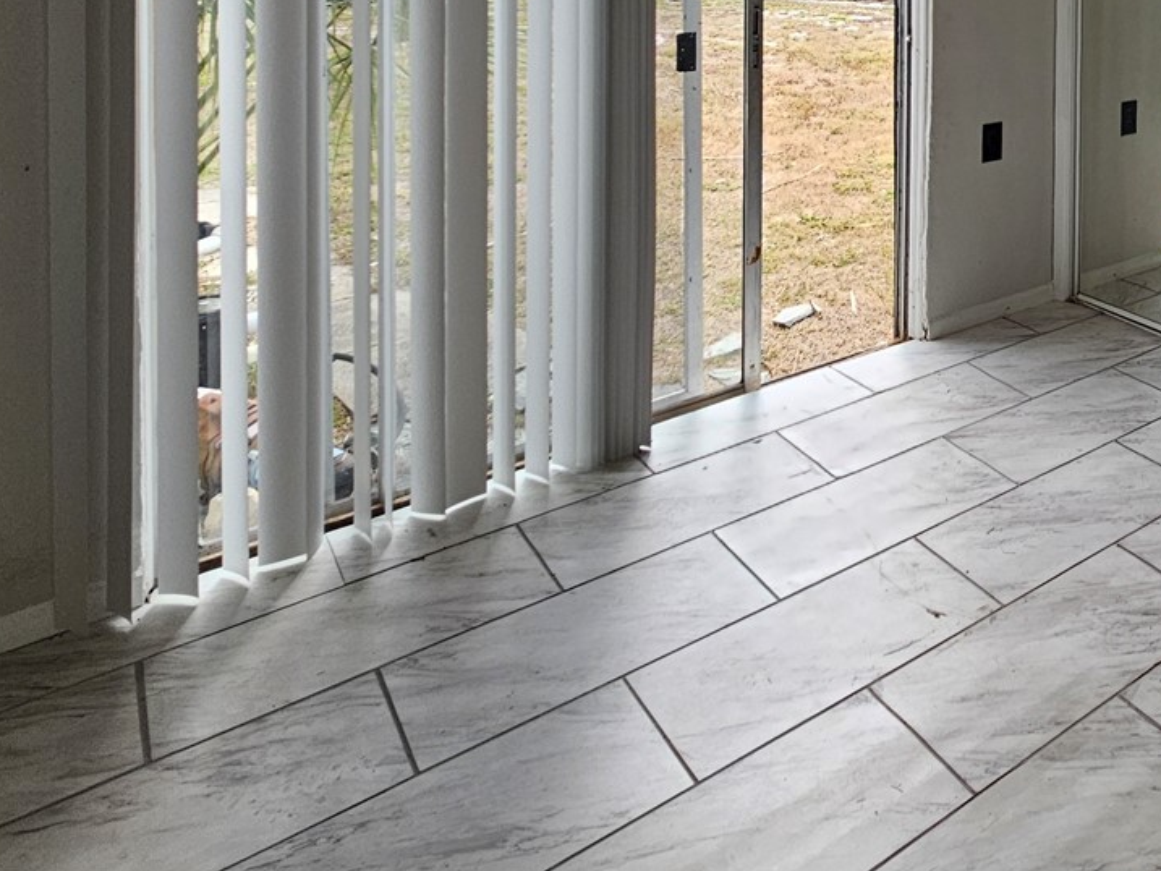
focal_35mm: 29
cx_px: 1080
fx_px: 973
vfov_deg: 40.3
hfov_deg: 52.7
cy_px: -57
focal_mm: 2.2
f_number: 2.2
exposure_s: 1/269
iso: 64
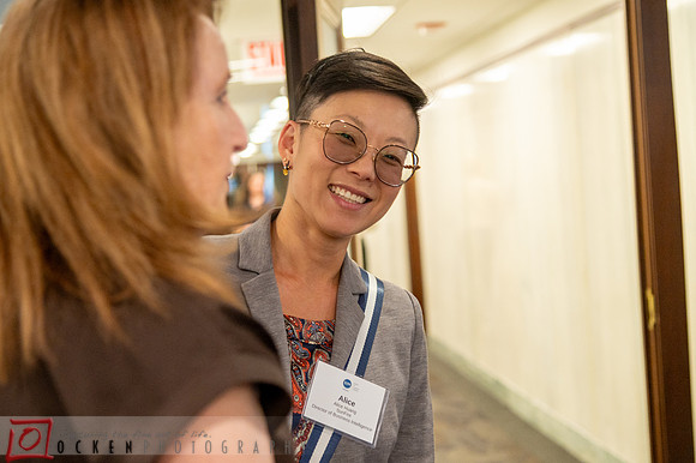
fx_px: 1425
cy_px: 240
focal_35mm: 74
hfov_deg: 27.4
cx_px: 349
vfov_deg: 18.5
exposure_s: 1/160
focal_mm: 65
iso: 1600
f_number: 4
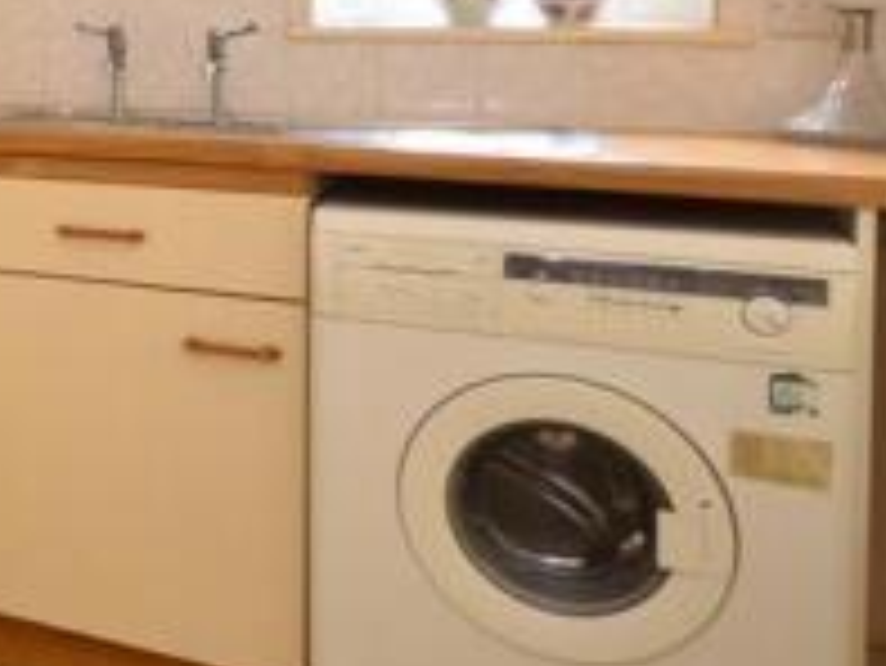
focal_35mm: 53
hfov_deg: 28.4
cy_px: 14
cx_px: -324
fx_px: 1347
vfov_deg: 26.4
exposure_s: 1/4
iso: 200
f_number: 5
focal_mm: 11
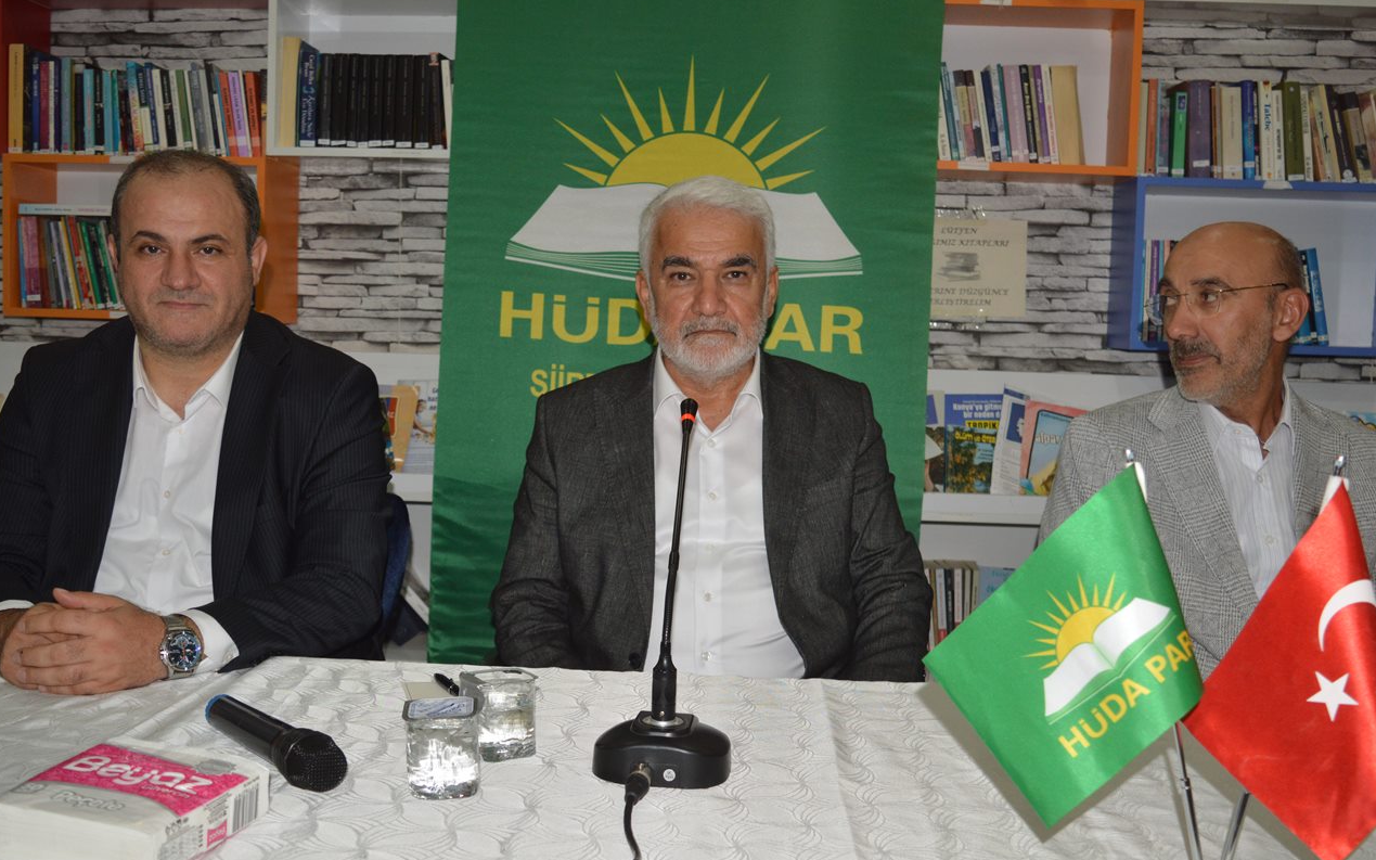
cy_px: 459
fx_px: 1296
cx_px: 677
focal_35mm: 35
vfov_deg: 36.7
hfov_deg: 55.9
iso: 400
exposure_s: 1/100
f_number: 4
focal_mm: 21
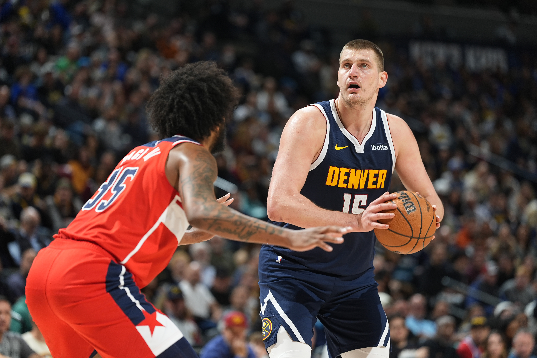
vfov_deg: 7.7
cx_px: 268
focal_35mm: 178
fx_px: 2655
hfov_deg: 11.5
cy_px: 179
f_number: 3.2
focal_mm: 178
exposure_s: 1/1000
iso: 400
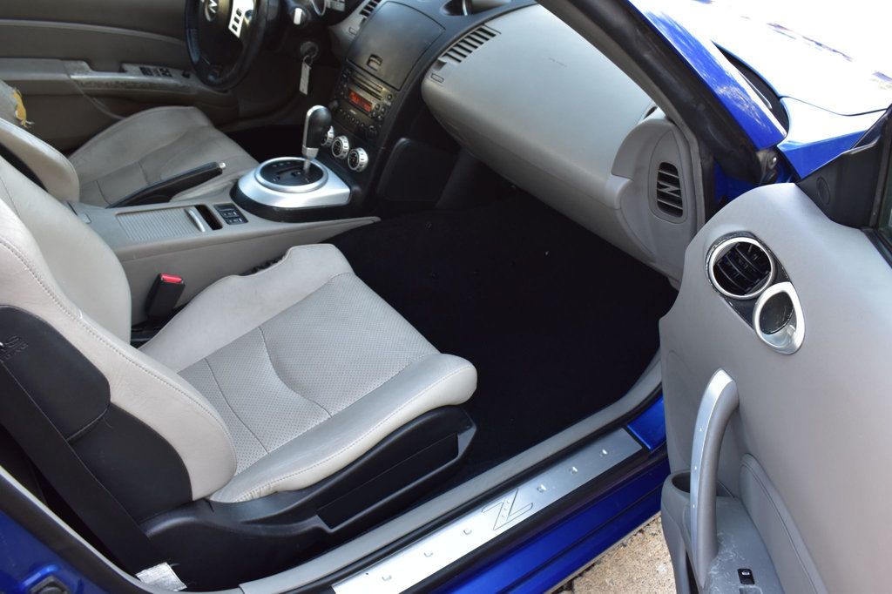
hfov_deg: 61.9
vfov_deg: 43.6
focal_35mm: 30
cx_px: 446
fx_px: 743
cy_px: 297
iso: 400
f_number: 8
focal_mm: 20
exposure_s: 1/50
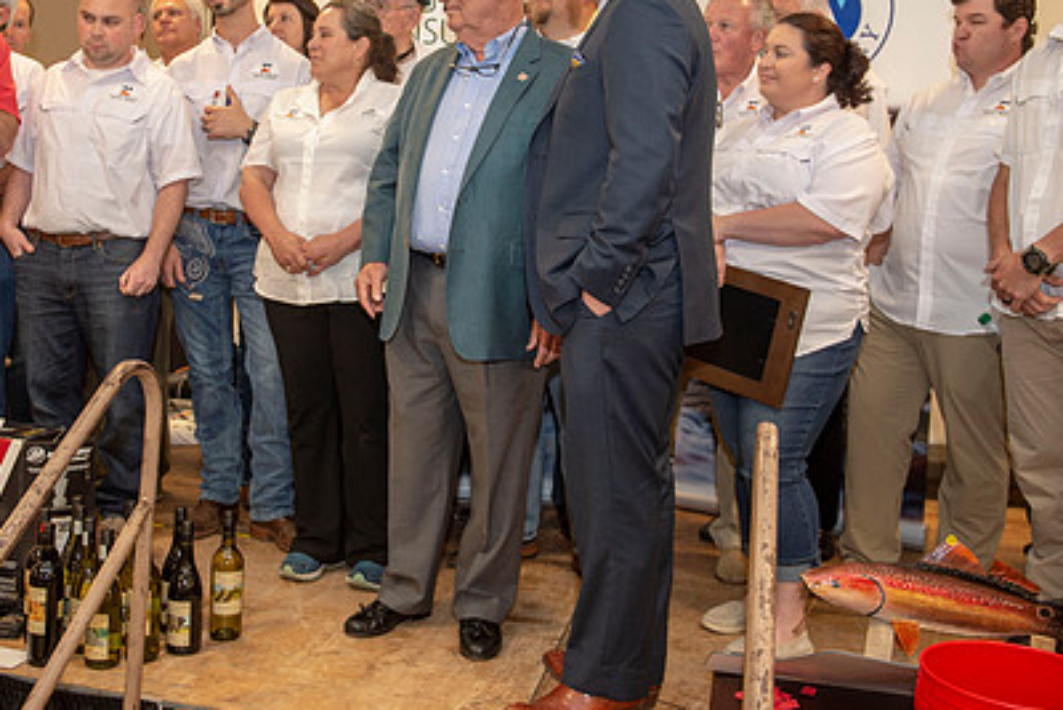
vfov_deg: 31.7
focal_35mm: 42
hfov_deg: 46.2
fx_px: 1241
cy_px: 234
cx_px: 433
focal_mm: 29
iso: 800
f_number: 3.2
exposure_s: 1/100
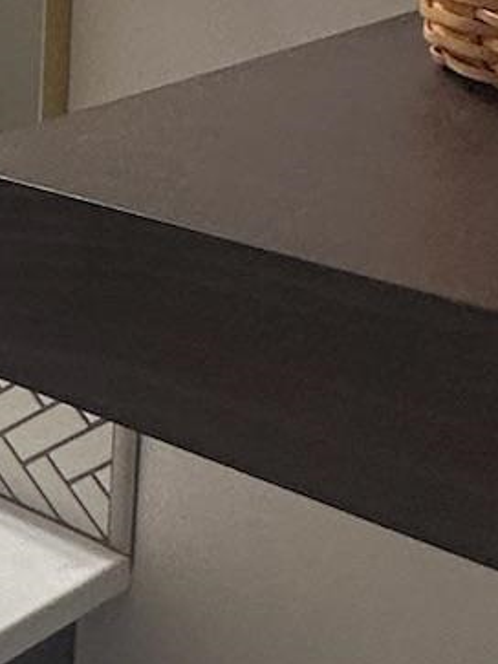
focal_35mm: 79
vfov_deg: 23.0
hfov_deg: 12.9
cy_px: -104
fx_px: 1516
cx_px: -776
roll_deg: +1.8
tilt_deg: -5.5
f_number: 2.2
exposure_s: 1/120
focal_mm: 2.22
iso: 80
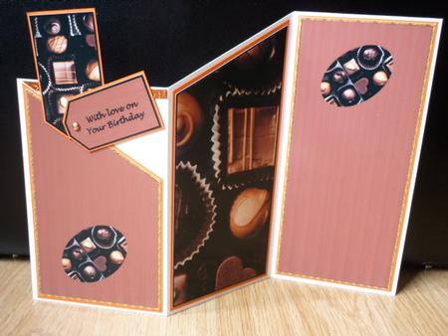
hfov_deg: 55.3
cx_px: 224
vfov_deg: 43.0
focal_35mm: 33
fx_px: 427
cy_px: 168
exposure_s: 1/30
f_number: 2.8
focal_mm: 5.5
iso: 80
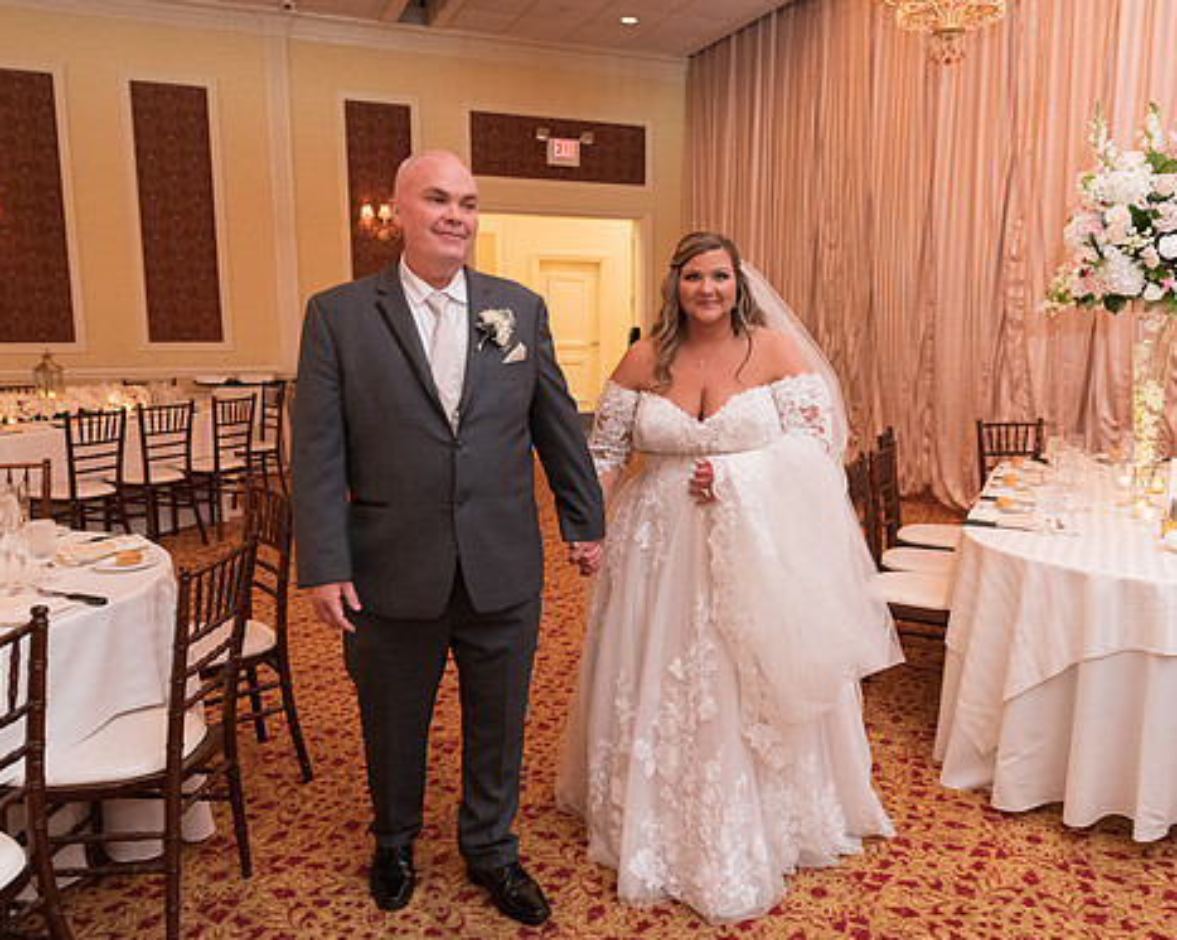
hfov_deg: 62.0
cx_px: 665
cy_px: 465
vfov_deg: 51.5
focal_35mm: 28
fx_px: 975
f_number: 2.8
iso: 2800
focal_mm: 24
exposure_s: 1/100
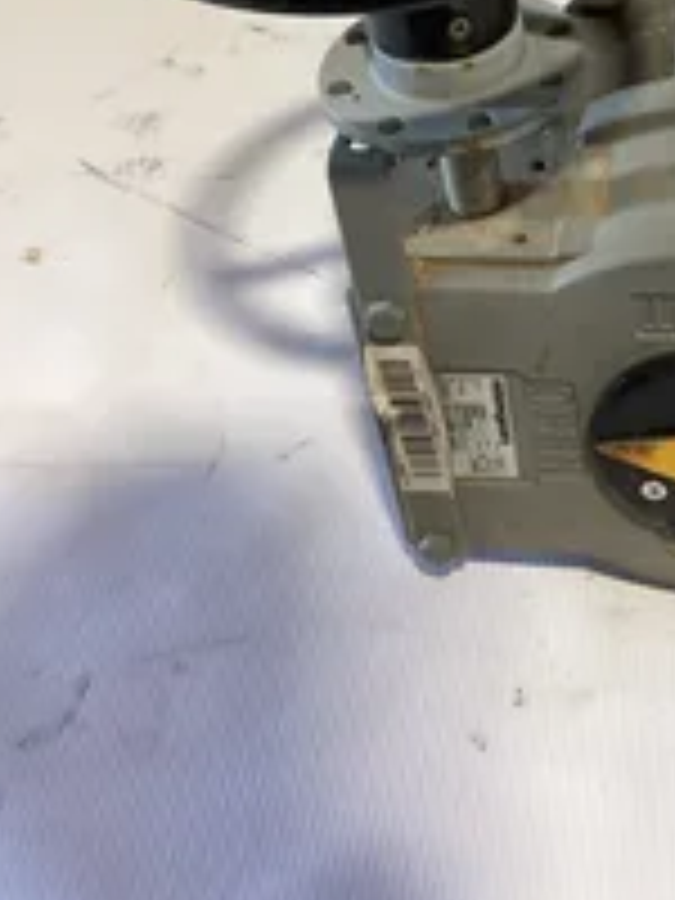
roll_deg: +1.9
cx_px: 657
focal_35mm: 62
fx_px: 1612
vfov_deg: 29.6
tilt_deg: -38.3
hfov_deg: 22.8
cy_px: 54
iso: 250
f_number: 2.4
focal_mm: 3.3
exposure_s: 1/60
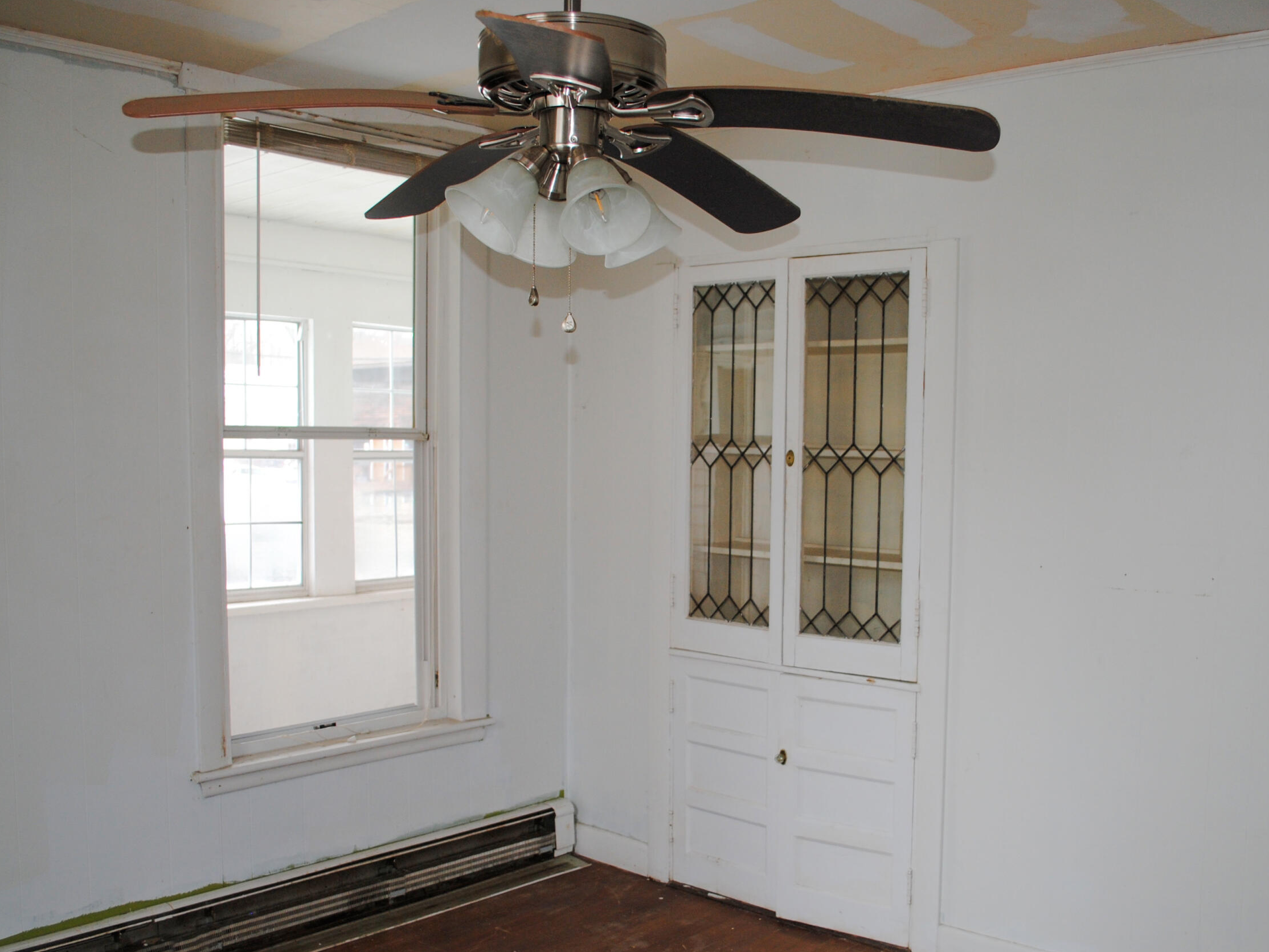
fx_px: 1283
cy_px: 564
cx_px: 700
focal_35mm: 35
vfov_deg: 40.5
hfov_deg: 52.5
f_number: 3.5
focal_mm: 18
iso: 200
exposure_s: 1/60
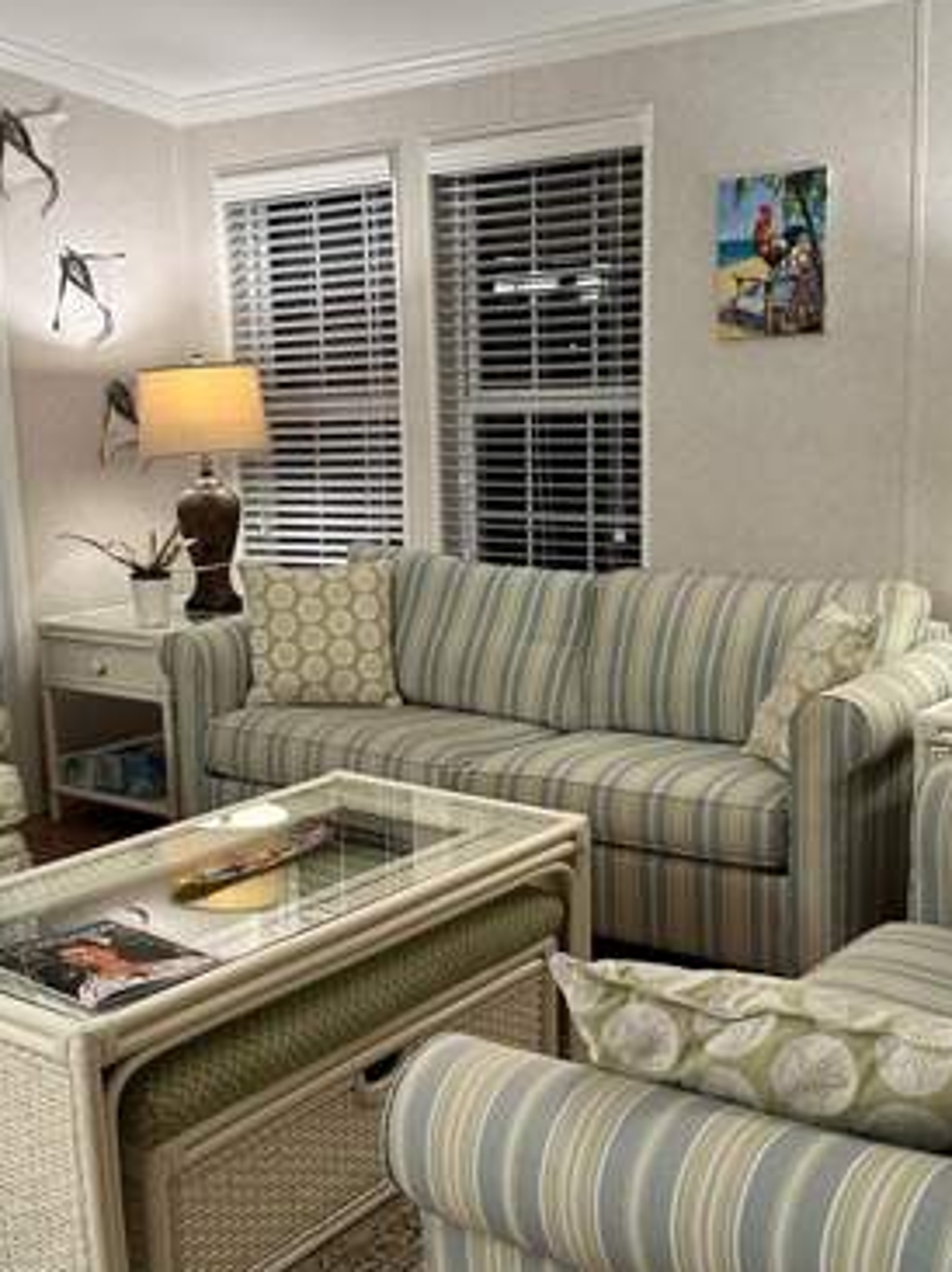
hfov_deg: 34.3
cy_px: 646
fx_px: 1542
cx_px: 431
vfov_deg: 44.8
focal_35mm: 42
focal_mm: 6.86
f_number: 1.78
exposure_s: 1/60
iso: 250
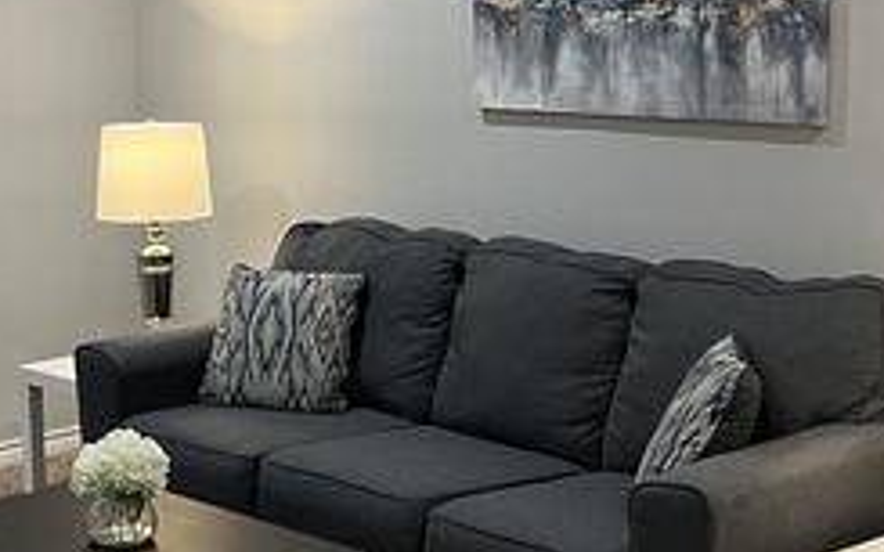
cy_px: 216
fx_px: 1806
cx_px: 323
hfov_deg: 27.4
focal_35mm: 75
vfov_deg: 17.4
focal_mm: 5.1
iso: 160
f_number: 1.6
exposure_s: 1/60
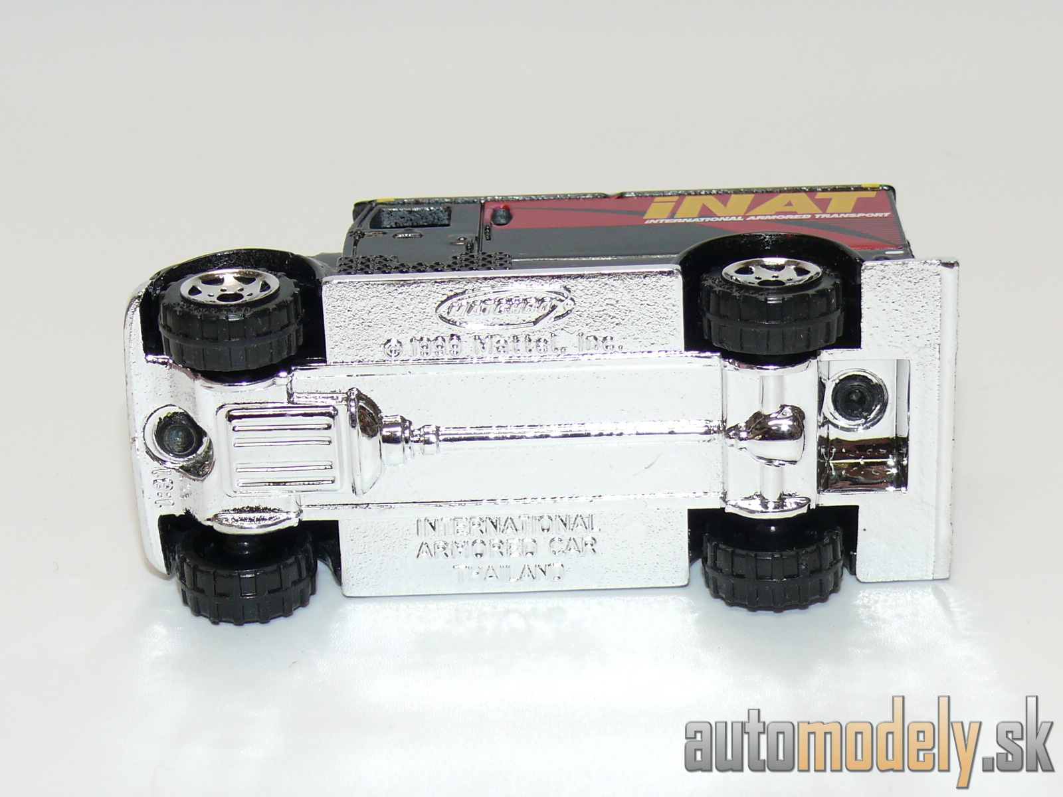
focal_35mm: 103
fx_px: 3163
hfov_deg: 19.1
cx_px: 532
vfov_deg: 14.4
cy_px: 398
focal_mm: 13.5
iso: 100
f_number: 4
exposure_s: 1/30
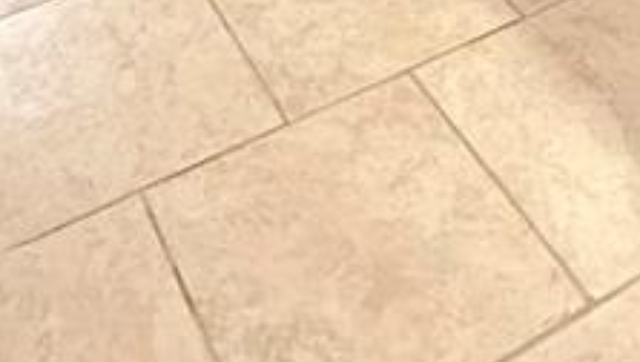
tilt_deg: -12.1
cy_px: -583
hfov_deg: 30.1
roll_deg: +1.2
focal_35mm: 70
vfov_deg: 12.3
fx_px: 1189
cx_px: 364
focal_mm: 2.22
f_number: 2.2
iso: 1250
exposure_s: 1/60
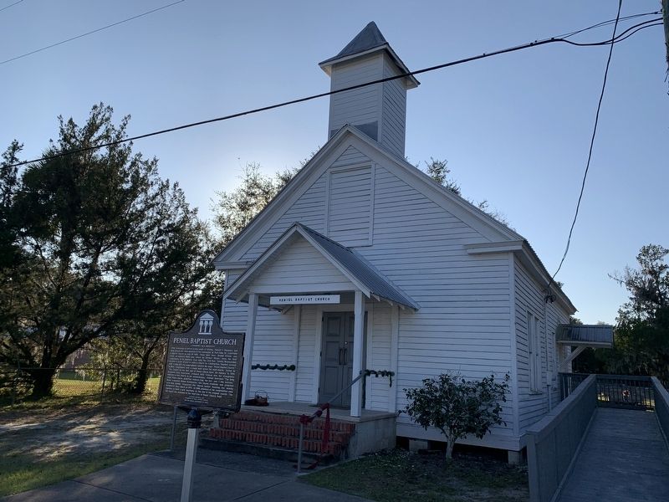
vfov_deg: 53.1
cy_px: 251
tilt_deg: +12.4
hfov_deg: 67.3
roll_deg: -2.1
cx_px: 334
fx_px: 502
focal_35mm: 26
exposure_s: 1/2611
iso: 25
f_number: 1.8
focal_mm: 4.25
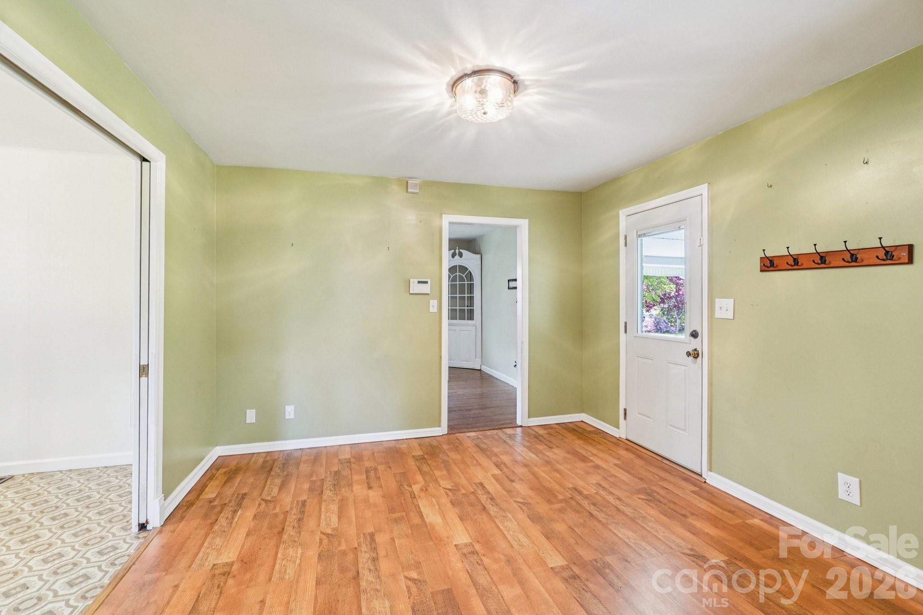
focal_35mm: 15
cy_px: 308
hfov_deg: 100.4
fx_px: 385
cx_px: 462
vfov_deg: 77.3
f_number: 8
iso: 400
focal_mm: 10
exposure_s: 1/6
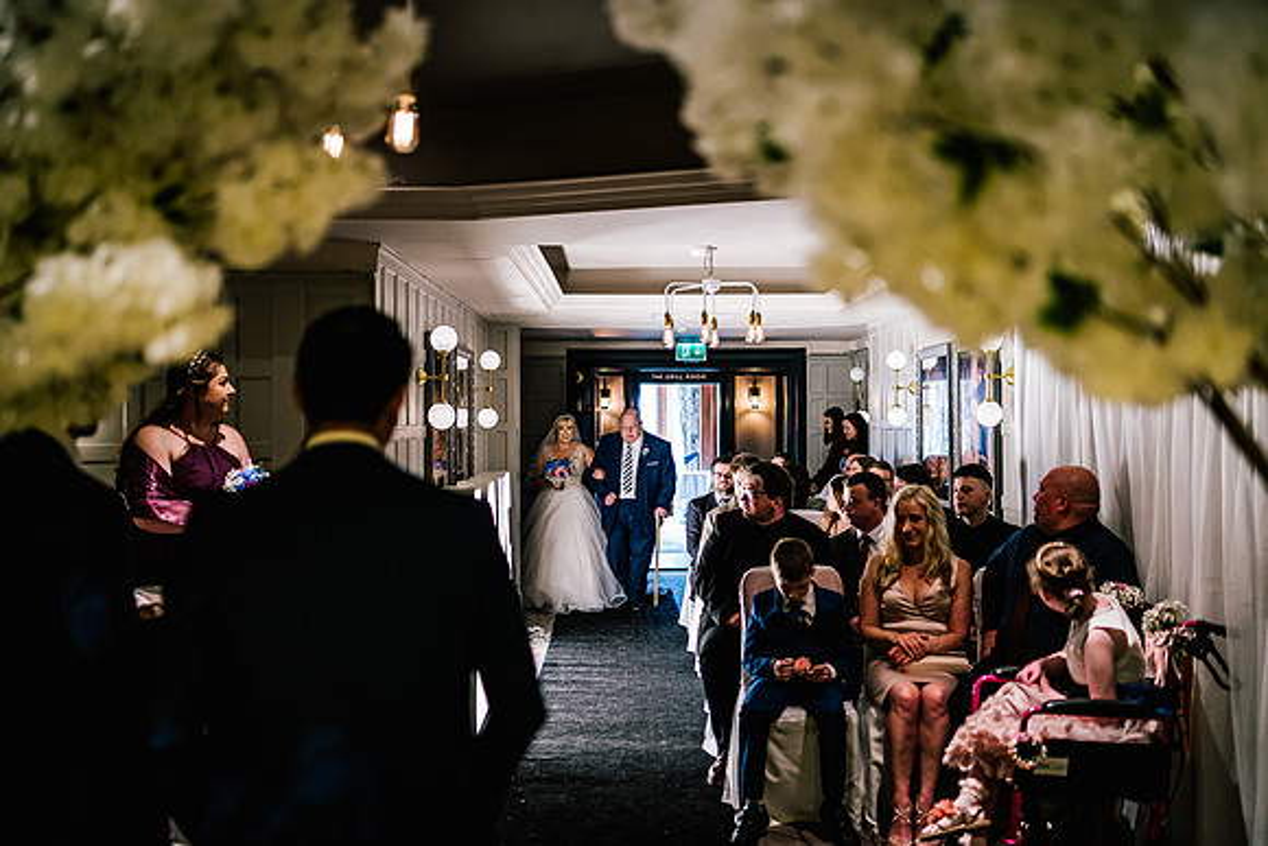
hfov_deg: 53.0
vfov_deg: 36.8
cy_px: 423
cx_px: 634
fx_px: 1273
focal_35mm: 36
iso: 1250
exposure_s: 1/250
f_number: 1.6
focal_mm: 35
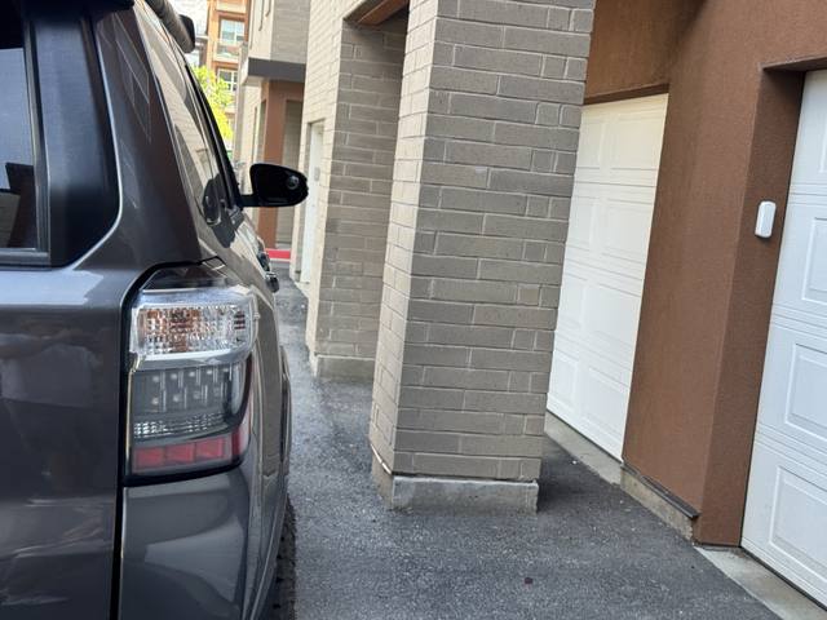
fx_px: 1147
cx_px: 414
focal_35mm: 48
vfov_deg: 30.3
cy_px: 310
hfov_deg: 39.7
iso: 64
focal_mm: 6.76
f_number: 1.78
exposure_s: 1/314
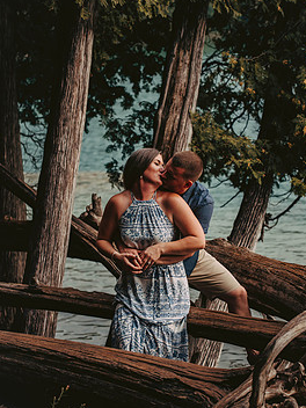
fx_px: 1014
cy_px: 209
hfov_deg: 17.2
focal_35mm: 86
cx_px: 172
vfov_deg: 22.8
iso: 200
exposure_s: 1/500
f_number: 2.8
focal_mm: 70
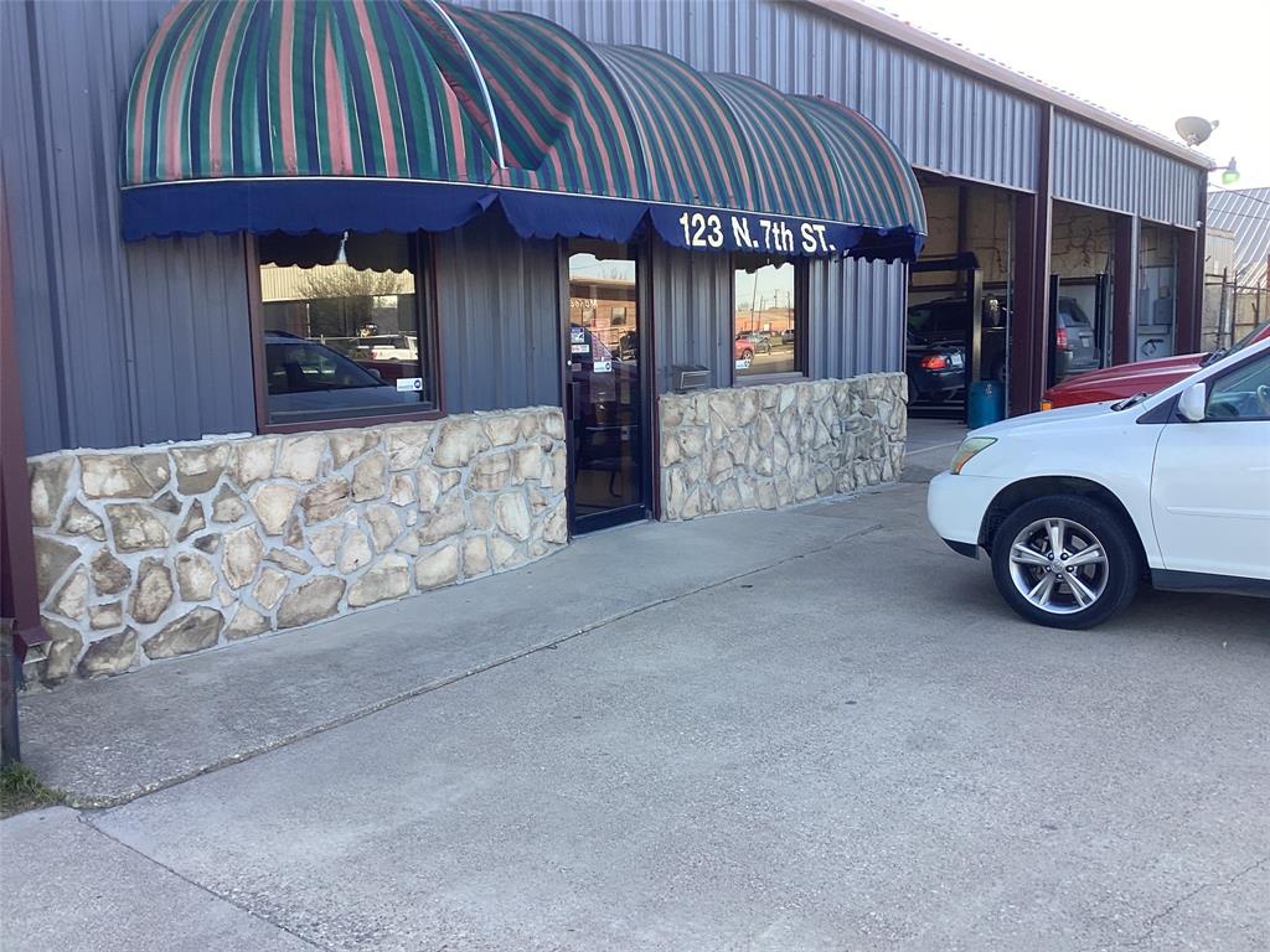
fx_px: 1137
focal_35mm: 31
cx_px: 635
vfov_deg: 45.4
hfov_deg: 58.4
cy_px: 476
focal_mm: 3.3
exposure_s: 1/120
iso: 25
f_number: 2.4
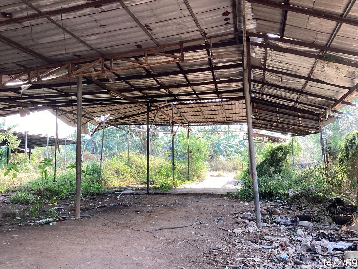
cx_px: 179
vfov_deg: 45.4
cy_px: 134
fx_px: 321
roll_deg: -0.8
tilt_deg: +5.8
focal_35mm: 31
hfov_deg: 58.4
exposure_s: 1/120
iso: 50
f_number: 2.4
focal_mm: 3.3
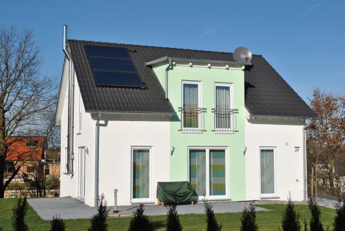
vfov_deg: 28.2
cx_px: 172
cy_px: 116
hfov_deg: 41.1
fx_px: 461
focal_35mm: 48
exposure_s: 1/640
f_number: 8
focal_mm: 32
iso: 100
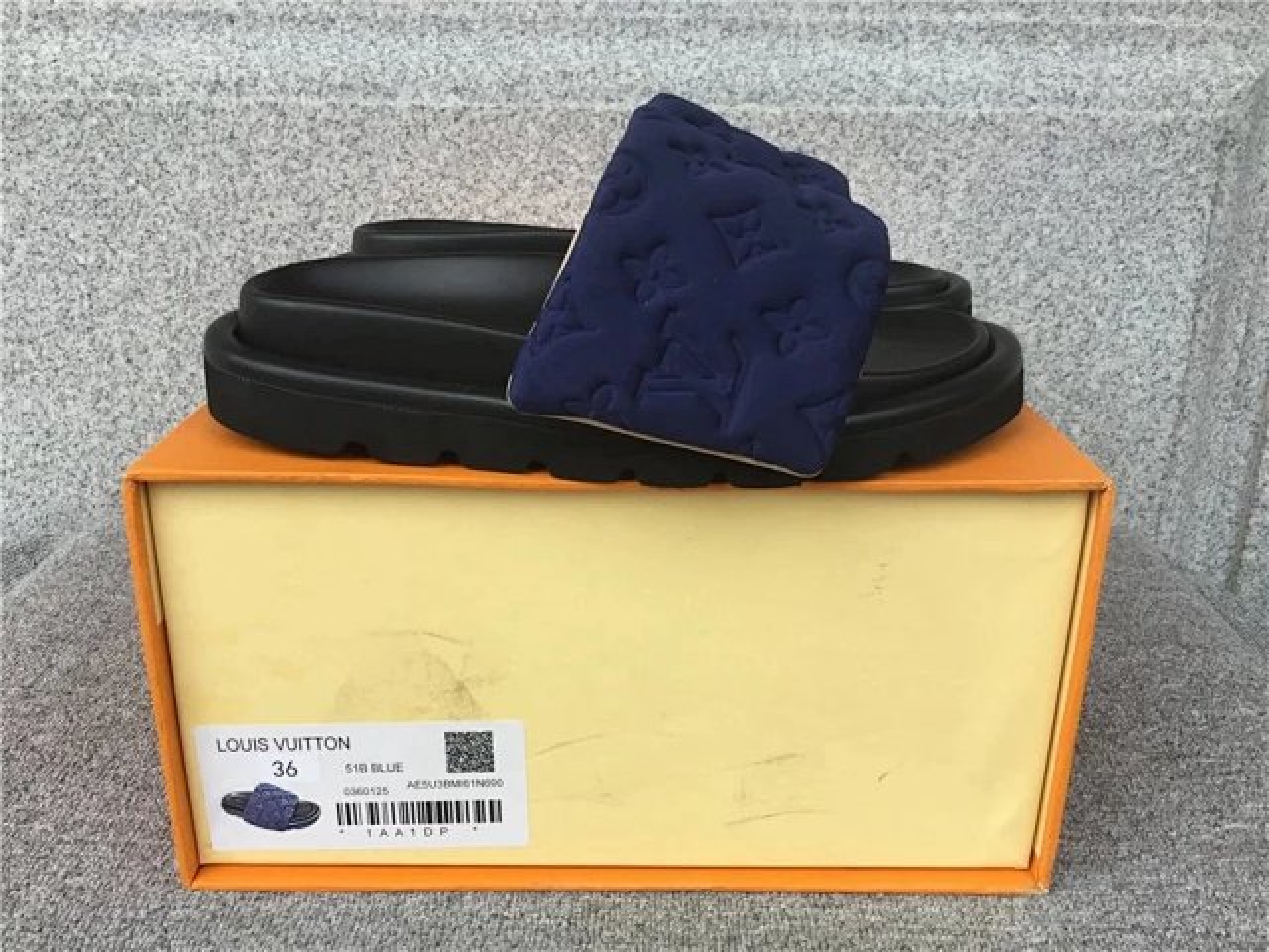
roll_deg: -0.5
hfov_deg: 58.4
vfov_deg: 45.4
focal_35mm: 31
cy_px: 476
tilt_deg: -19.4
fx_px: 1136
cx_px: 634
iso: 25
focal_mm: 3.3
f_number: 2.4
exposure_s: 1/137
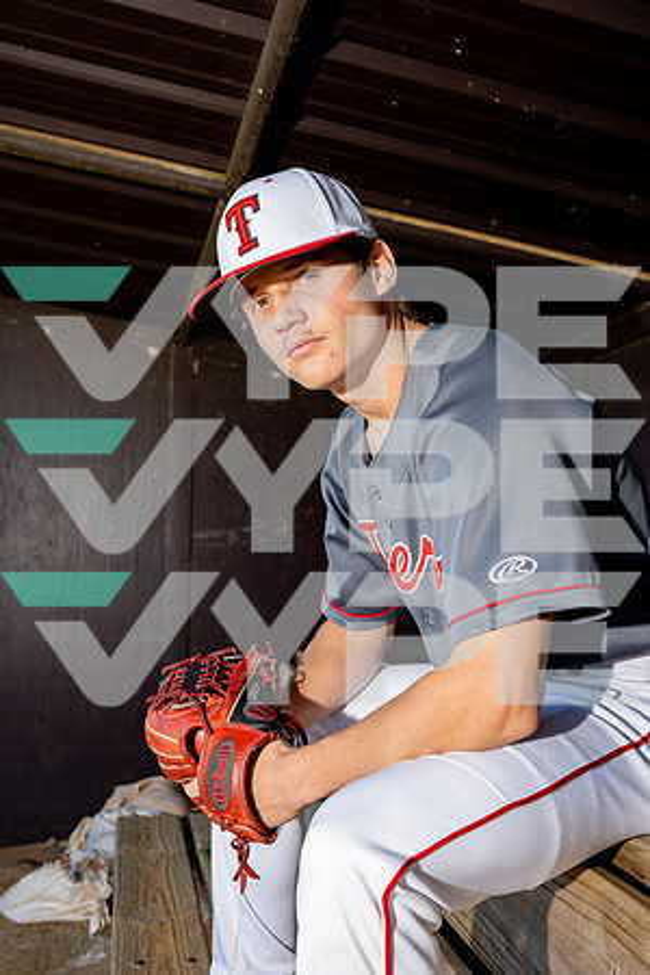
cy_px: 488
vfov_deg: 54.4
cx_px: 325
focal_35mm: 35
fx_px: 948
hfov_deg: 37.9
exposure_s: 1/250
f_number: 5.6
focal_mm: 35
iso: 200
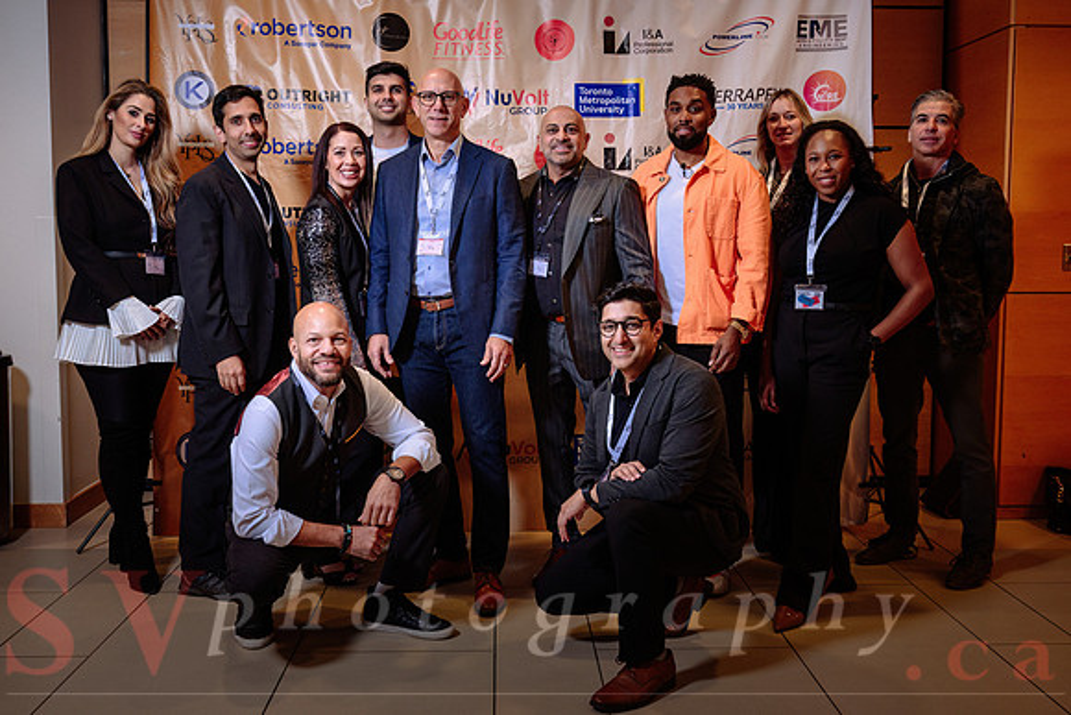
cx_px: 536
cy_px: 336
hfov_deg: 51.6
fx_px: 1107
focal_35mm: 37
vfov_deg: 35.8
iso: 500
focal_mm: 31
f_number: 4
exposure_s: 1/200
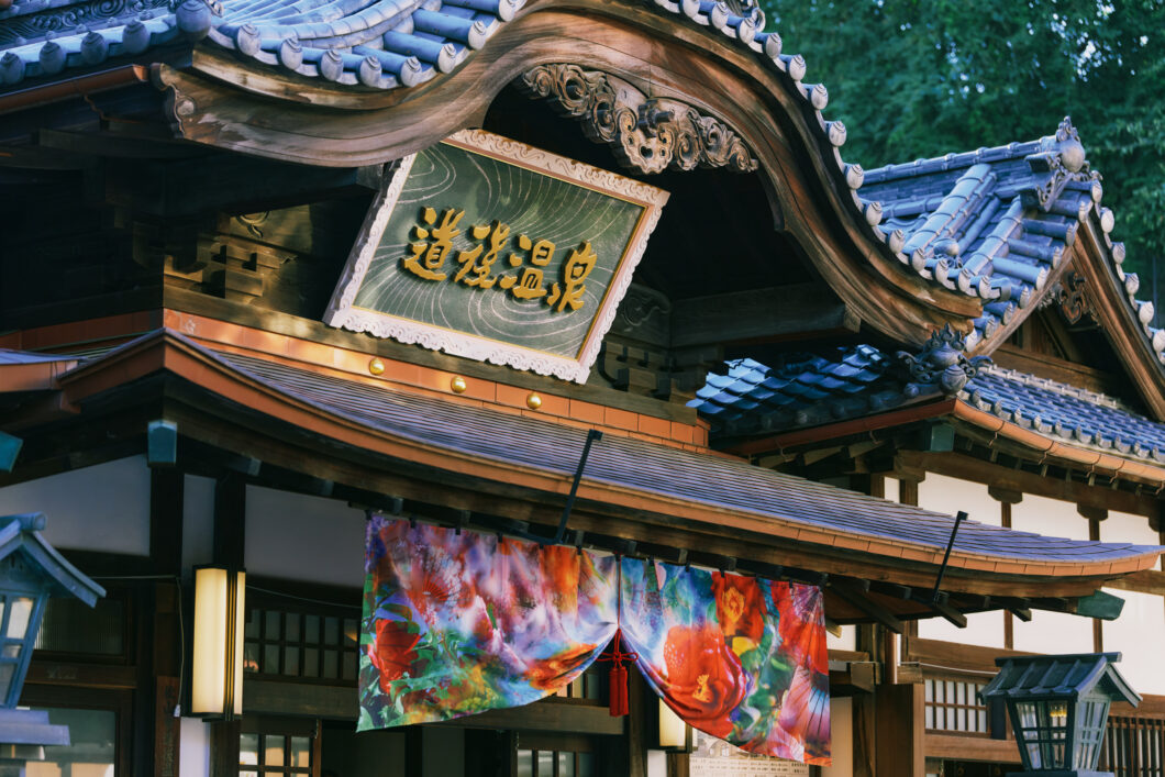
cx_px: 582
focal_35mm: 88
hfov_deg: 23.1
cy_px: 388
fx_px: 2848
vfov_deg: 15.5
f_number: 2.5
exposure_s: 1/640
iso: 200
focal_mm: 88
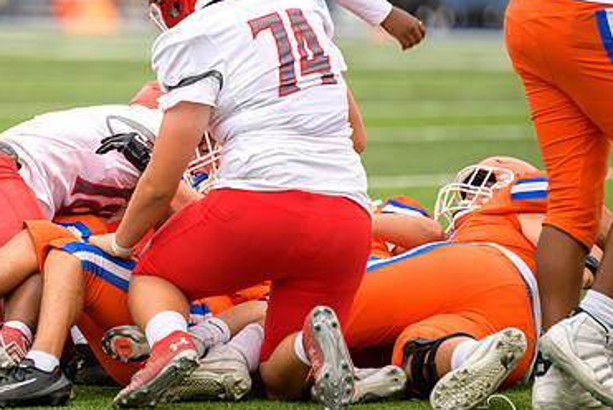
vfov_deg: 2.9
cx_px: 185
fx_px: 7992
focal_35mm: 469
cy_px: 196
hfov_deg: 4.4
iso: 500
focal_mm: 300
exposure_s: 1/800
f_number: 2.8
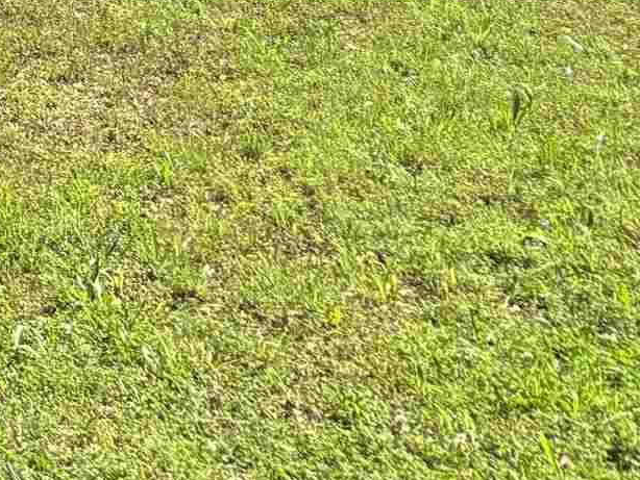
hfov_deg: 11.9
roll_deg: +2.1
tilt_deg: +4.8
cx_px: -944
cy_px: -631
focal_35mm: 130
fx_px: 2404
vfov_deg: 10.1
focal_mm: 5.96
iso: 50
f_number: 1.6
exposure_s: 1/1642
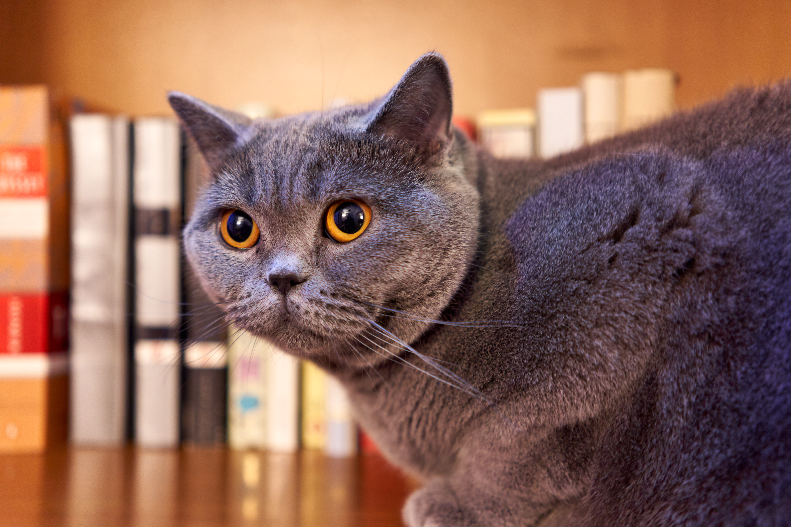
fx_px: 769
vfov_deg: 37.8
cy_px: 264
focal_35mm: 35
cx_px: 396
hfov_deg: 54.4
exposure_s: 1/5
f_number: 2.8
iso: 640
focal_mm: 35
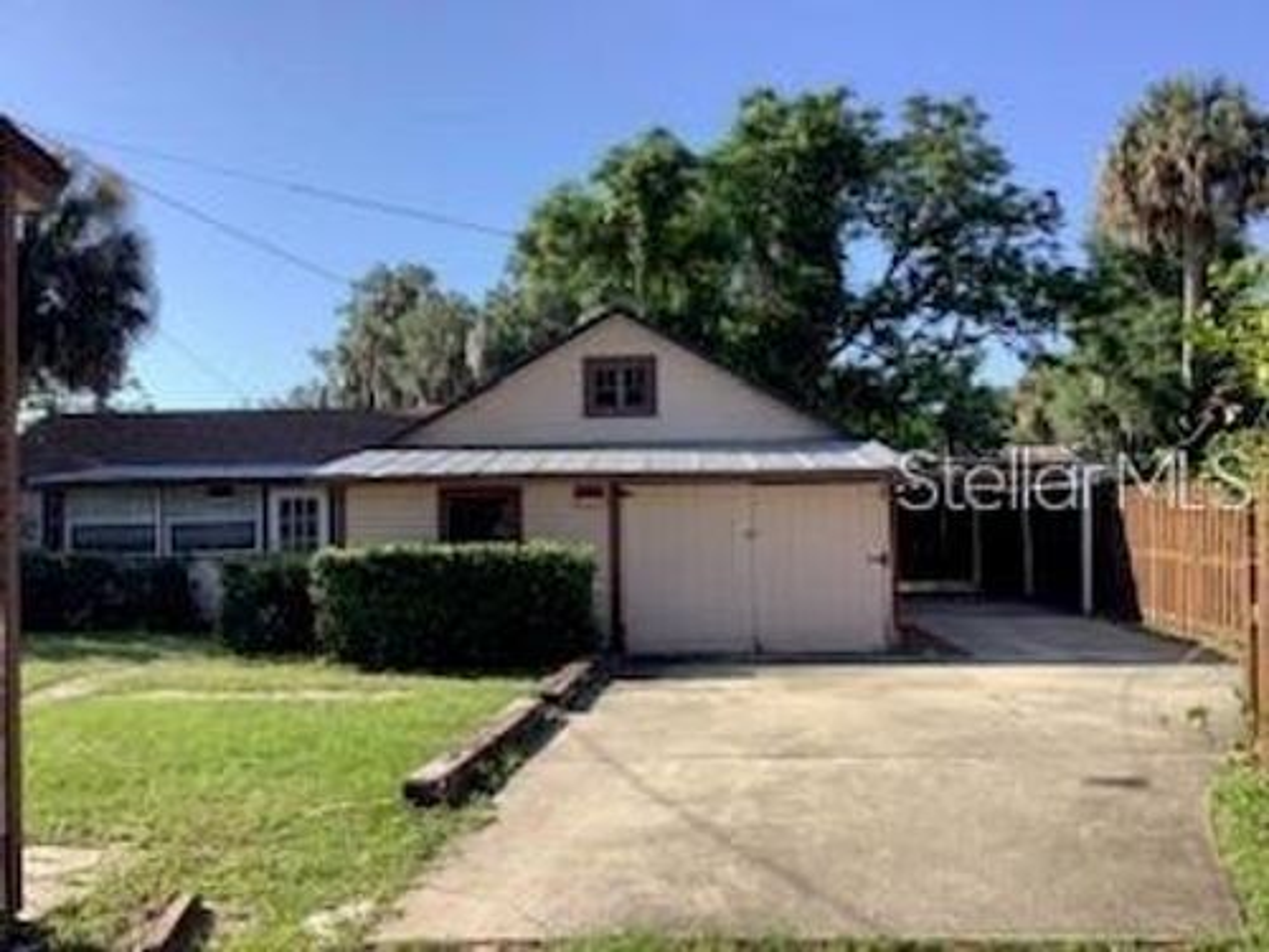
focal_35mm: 31
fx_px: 1136
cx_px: 634
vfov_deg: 45.4
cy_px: 476
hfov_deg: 58.4
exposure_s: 1/840
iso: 25
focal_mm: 3.3
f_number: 2.4
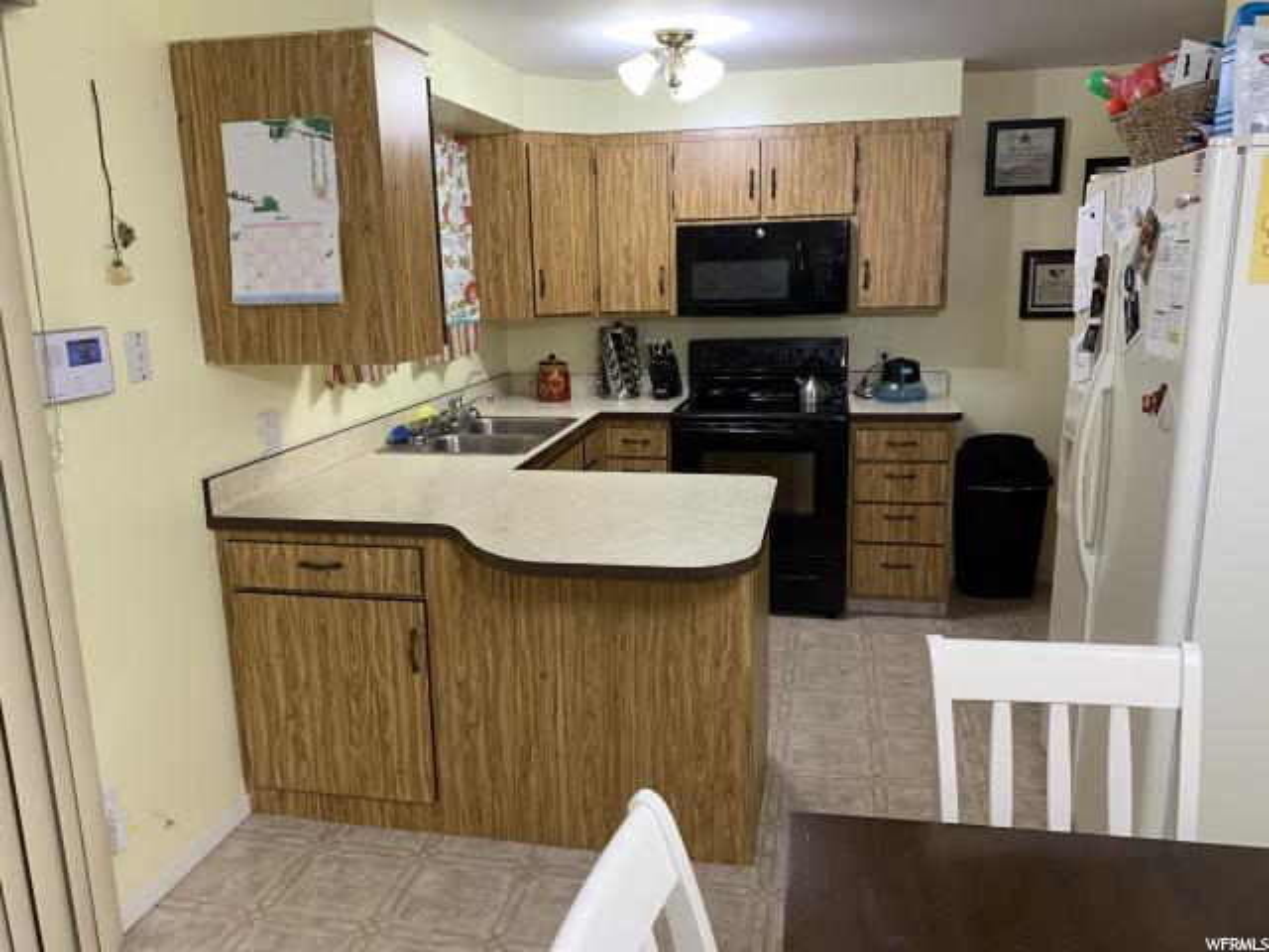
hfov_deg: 67.3
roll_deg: +0.7
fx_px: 953
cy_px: 476
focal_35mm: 26
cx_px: 634
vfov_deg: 53.1
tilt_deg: -10.1
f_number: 1.8
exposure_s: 1/60
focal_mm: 4.25
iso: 125
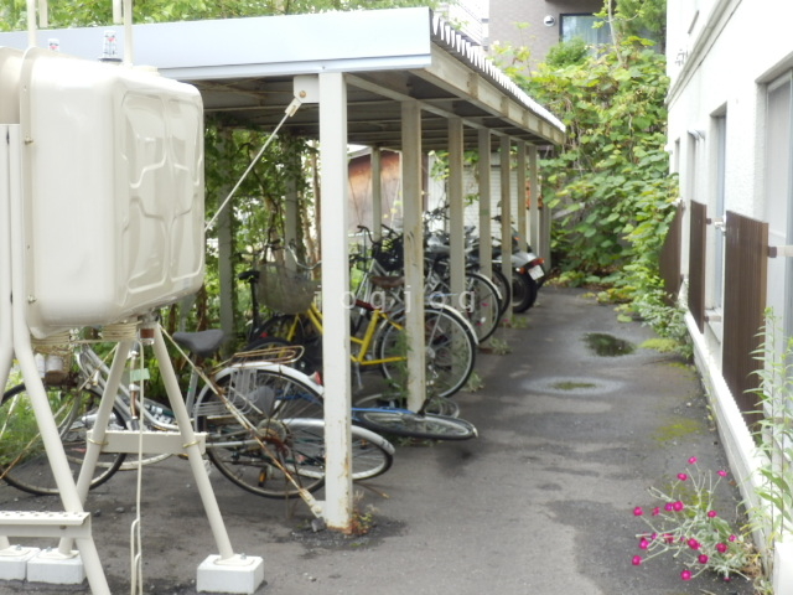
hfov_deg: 28.2
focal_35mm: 69
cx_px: 396
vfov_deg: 21.3
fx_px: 1581
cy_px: 298
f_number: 4.8
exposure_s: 1/80
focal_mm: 12.3
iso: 160
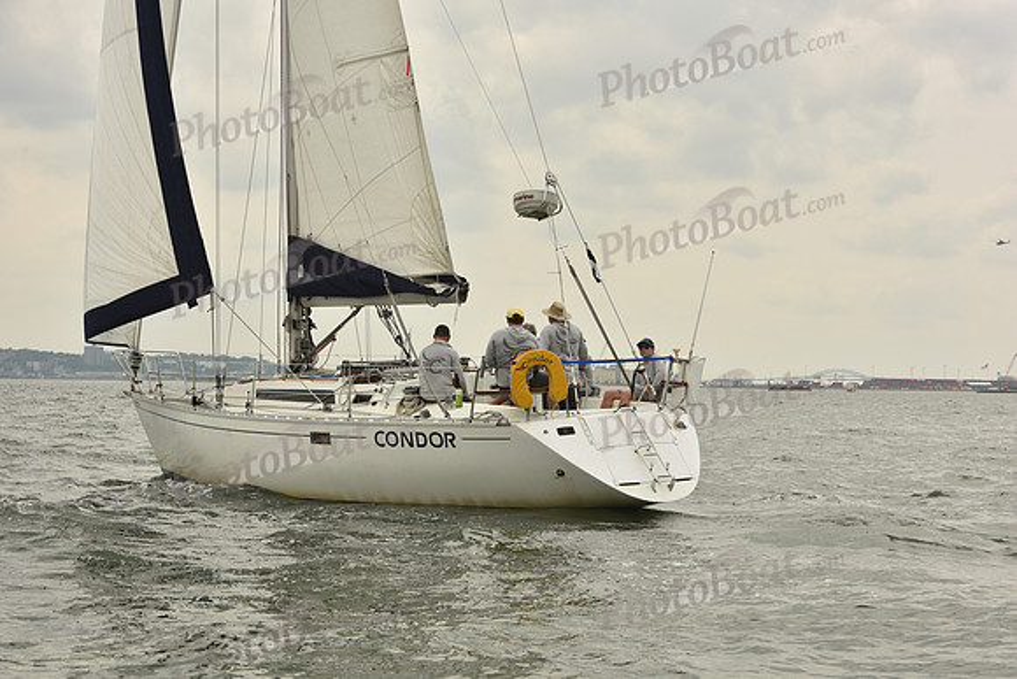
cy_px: 340
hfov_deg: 28.8
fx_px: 1978
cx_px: 508
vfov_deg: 19.5
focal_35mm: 70
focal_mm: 70
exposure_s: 1/640
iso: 250
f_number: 10
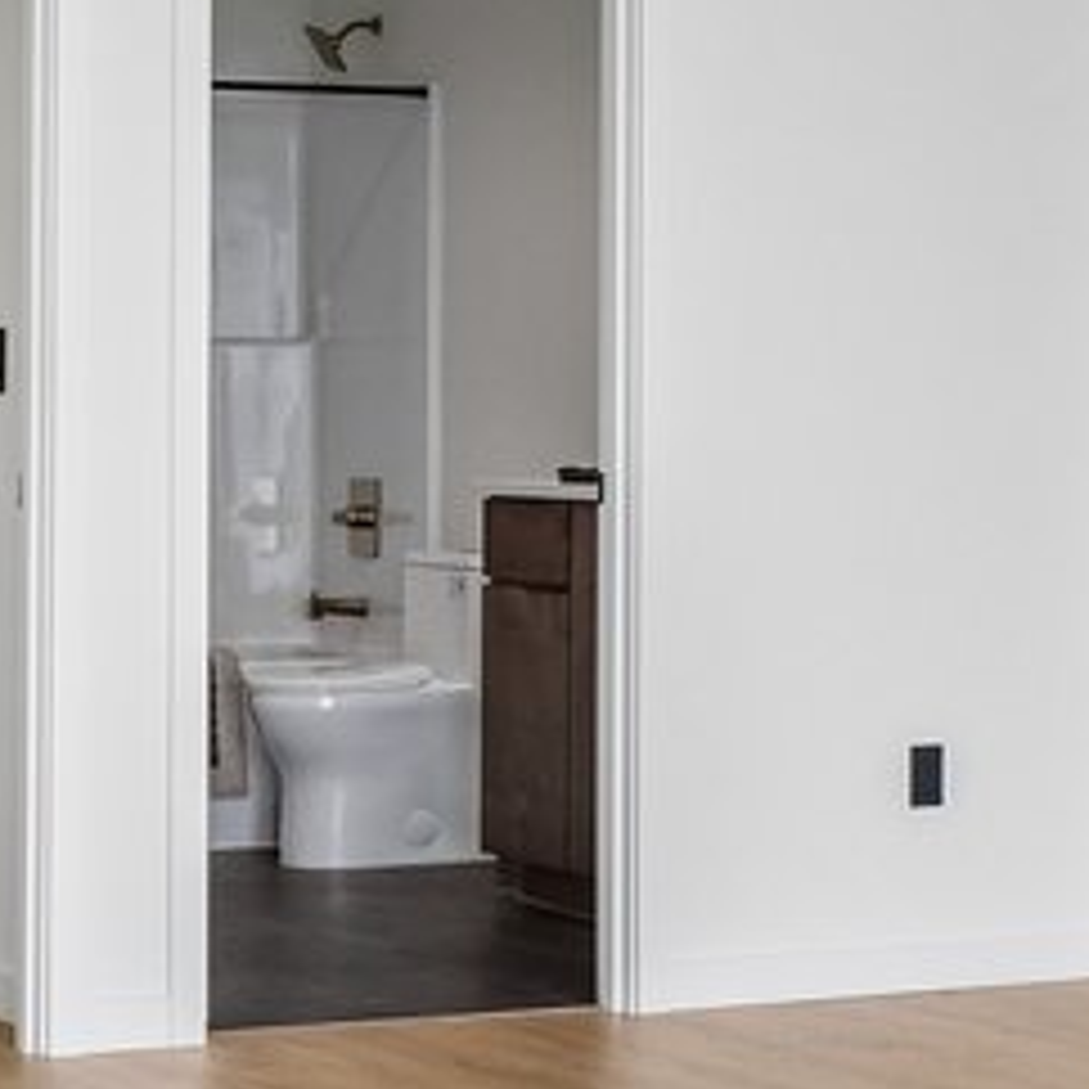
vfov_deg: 15.1
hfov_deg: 15.2
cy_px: 389
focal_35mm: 115
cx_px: 490
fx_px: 4093
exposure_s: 1/100
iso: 400
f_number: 8
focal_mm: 16
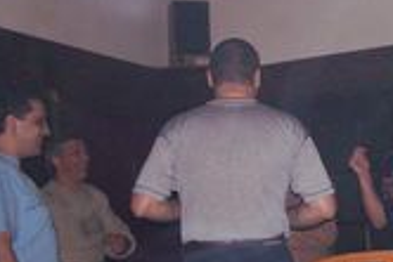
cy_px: 55
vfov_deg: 15.1
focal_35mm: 90
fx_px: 983
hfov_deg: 22.2
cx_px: 337
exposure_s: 1/64
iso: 140
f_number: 2.7
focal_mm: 6
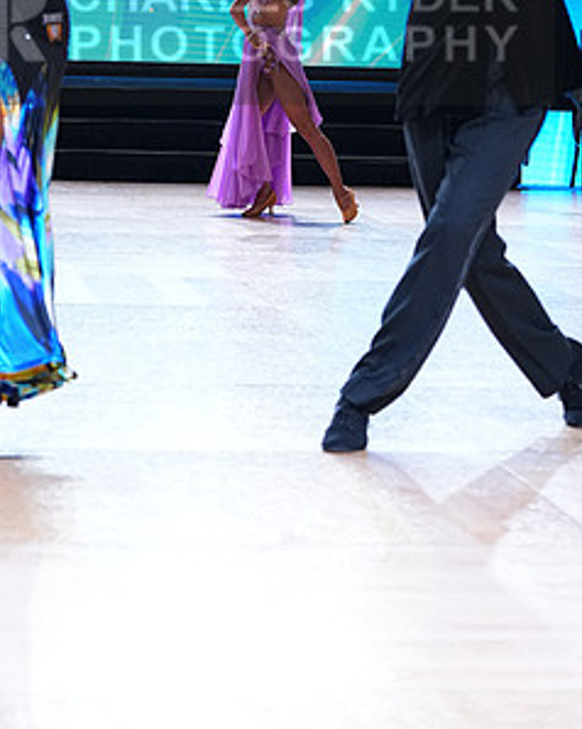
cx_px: 219
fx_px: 2759
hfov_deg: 12.0
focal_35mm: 128
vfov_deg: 14.8
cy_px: 24
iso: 2000
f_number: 4
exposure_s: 1/400
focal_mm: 70
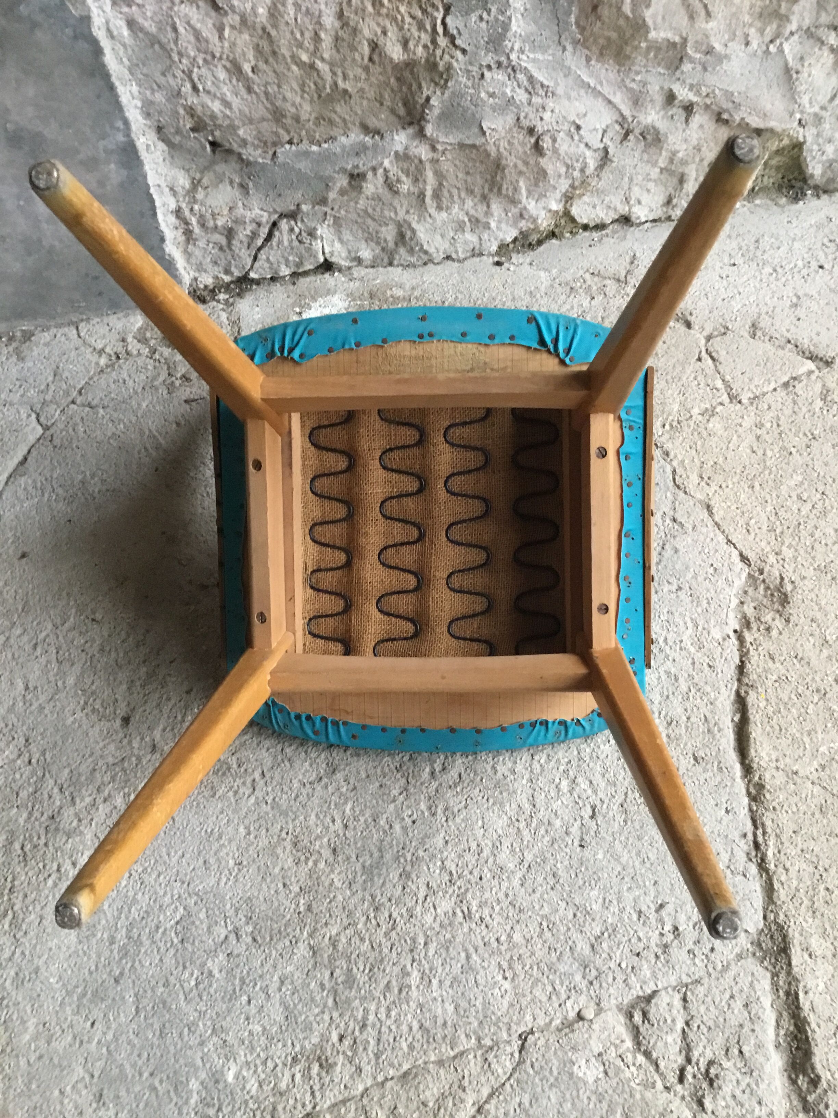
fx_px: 1001
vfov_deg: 58.4
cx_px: 419
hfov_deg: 45.4
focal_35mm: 31
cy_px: 559
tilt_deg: -57.3
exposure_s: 1/33
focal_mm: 3.3
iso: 250
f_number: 2.4
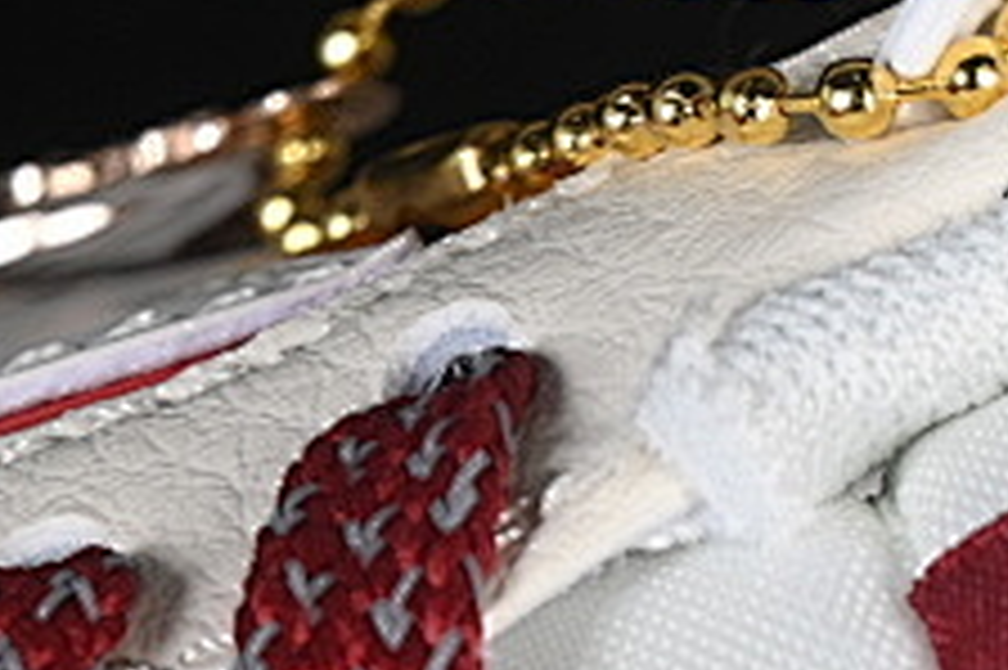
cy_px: 1376
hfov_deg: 5.7
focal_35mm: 362
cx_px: 1084
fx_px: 10128
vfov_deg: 3.8
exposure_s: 1/80
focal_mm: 50
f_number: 7.1
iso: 160
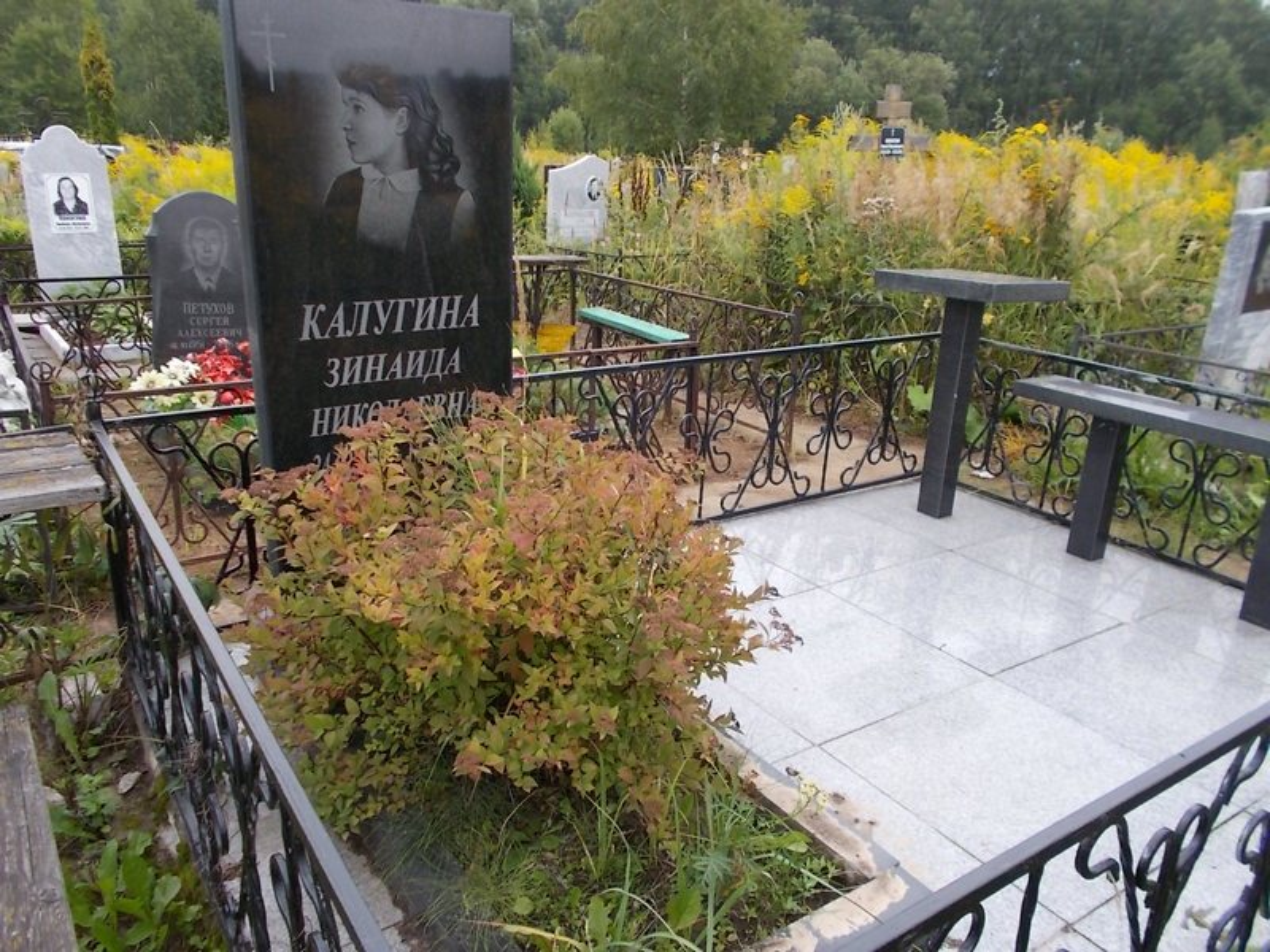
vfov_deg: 53.1
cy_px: 476
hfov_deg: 67.3
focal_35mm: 26
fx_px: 954
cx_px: 635
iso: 80
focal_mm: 4.6
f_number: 3.2
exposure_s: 1/160
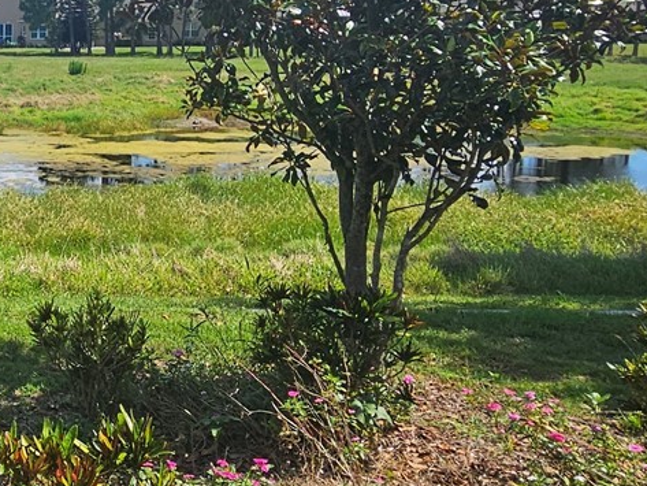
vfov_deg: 32.4
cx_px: -150
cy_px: 138
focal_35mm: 44
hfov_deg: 33.7
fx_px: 823
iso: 50
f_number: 2.2
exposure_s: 1/2391
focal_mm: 2.2
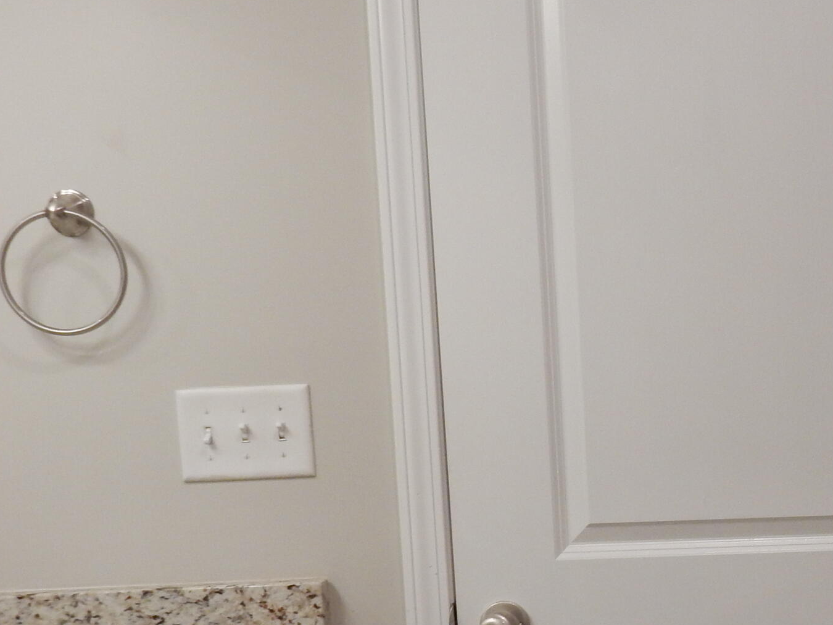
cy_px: 542
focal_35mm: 80
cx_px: 908
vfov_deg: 18.2
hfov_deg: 23.0
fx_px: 1925
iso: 250
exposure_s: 1/30
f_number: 4
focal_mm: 6.4
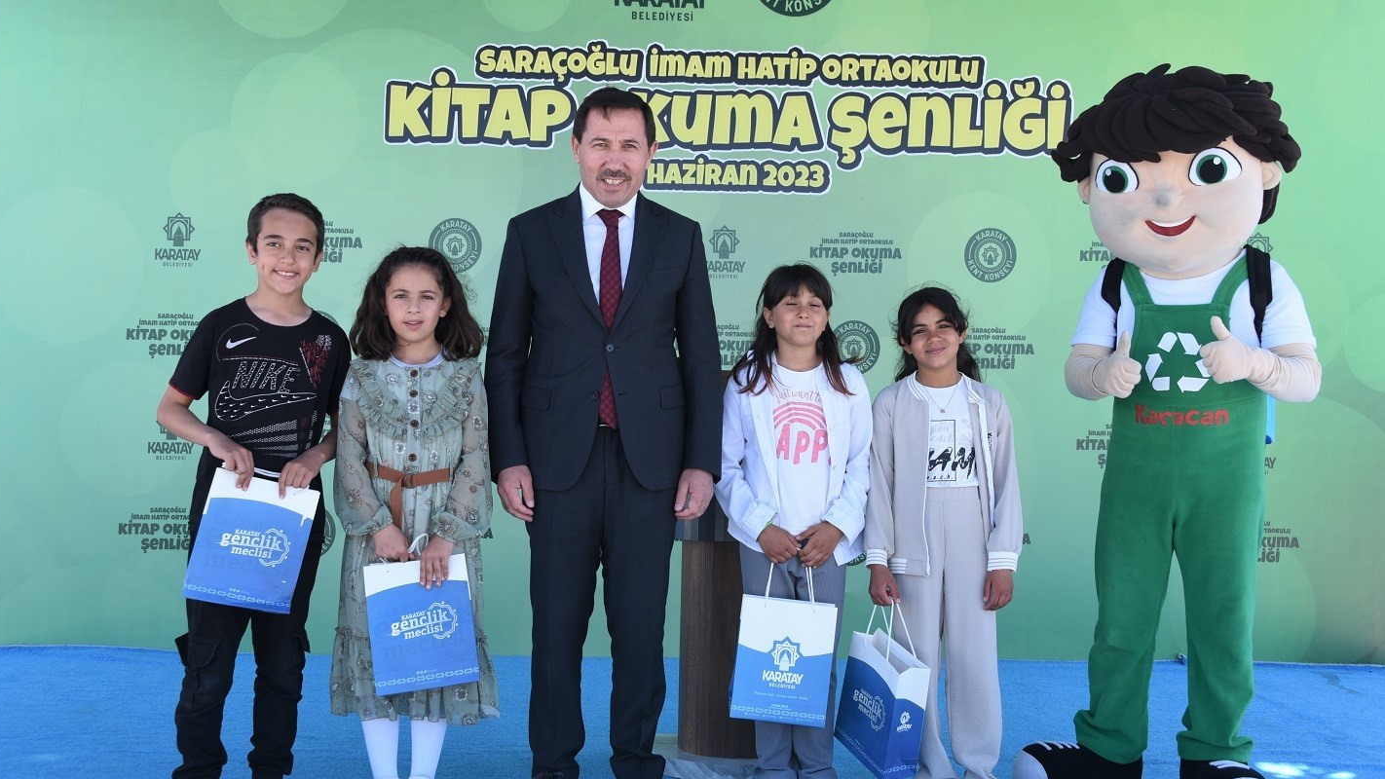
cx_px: 716
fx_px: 1542
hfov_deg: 48.3
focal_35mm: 42
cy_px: 378
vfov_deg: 28.3
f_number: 7.1
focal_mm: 38
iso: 500
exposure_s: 1/320
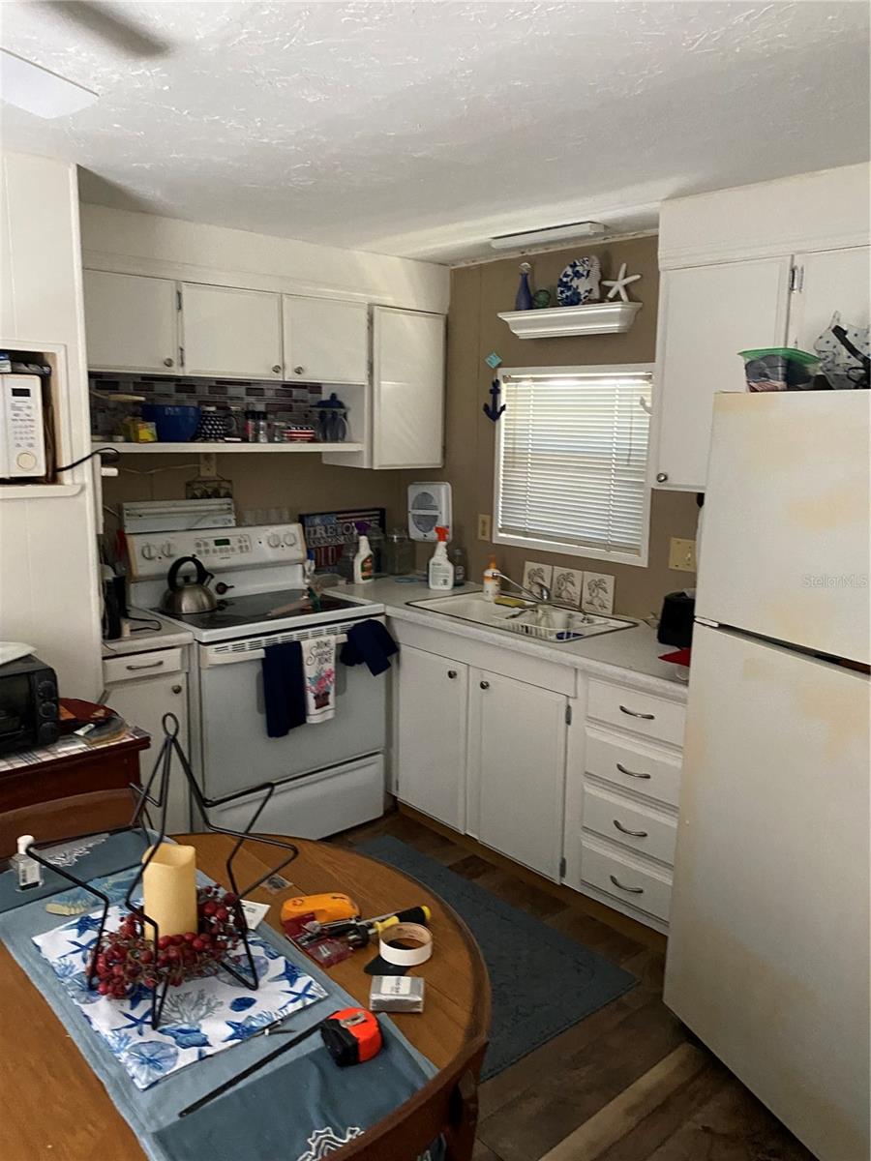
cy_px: 580
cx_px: 436
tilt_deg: -9.1
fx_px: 872
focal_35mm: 26
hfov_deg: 53.1
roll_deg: +0.5
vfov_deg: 67.3
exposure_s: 1/33
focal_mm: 4.25
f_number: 1.8
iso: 640
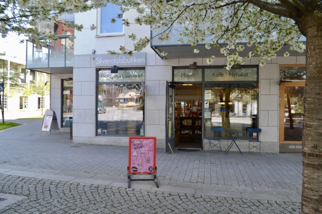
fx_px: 241
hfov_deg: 67.4
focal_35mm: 27
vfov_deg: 47.9
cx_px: 161
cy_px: 107
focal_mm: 18
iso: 220
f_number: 5.6
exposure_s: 1/125
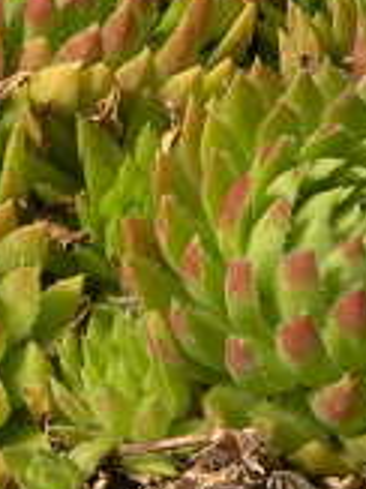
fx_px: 2414
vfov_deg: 11.6
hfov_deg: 8.6
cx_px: 51
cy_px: 231
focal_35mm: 171
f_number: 6.3
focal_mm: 10.3
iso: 100
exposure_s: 1/500
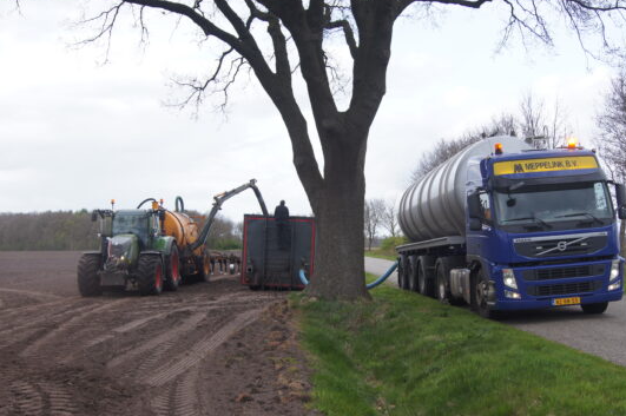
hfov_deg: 41.9
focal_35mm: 47
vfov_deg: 28.5
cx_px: 357
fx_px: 817
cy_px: 242
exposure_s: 1/100
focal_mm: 26
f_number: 6.3
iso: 100
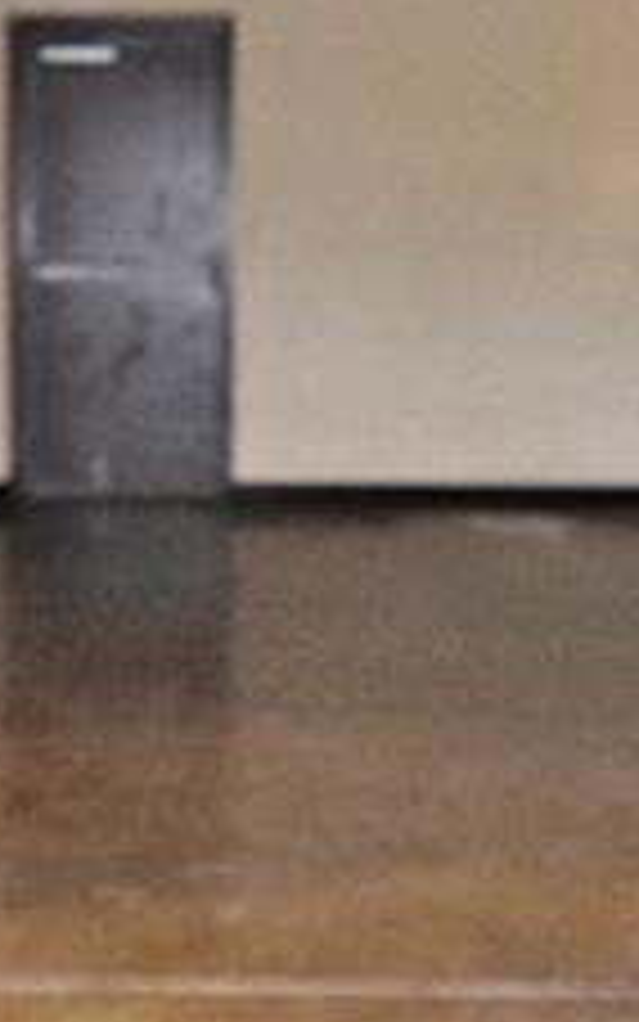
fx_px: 1921
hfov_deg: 18.8
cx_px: 216
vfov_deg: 29.6
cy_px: 360
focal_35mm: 69
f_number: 4.5
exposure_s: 1/60
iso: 3200
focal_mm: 10
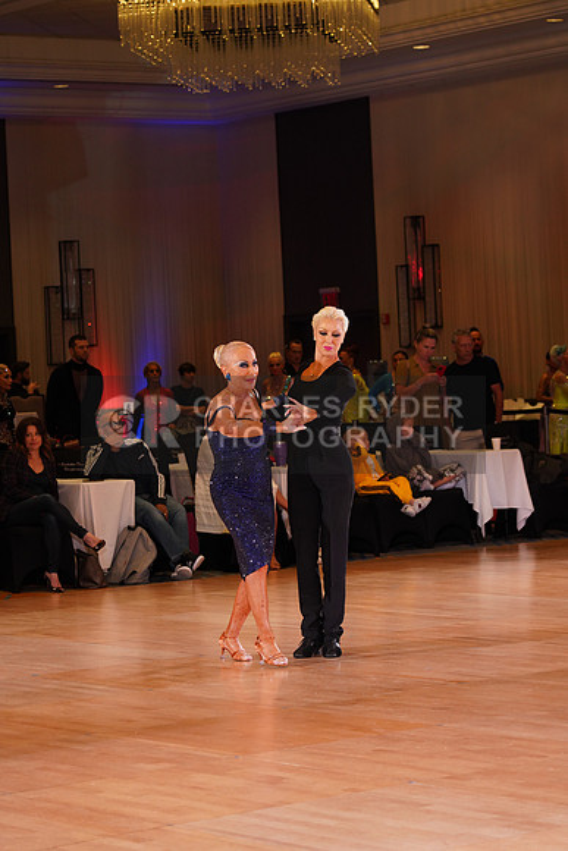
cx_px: 284
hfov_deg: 13.0
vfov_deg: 19.5
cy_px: 426
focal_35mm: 105
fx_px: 2483
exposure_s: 1/160
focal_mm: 105
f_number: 5
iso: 1600
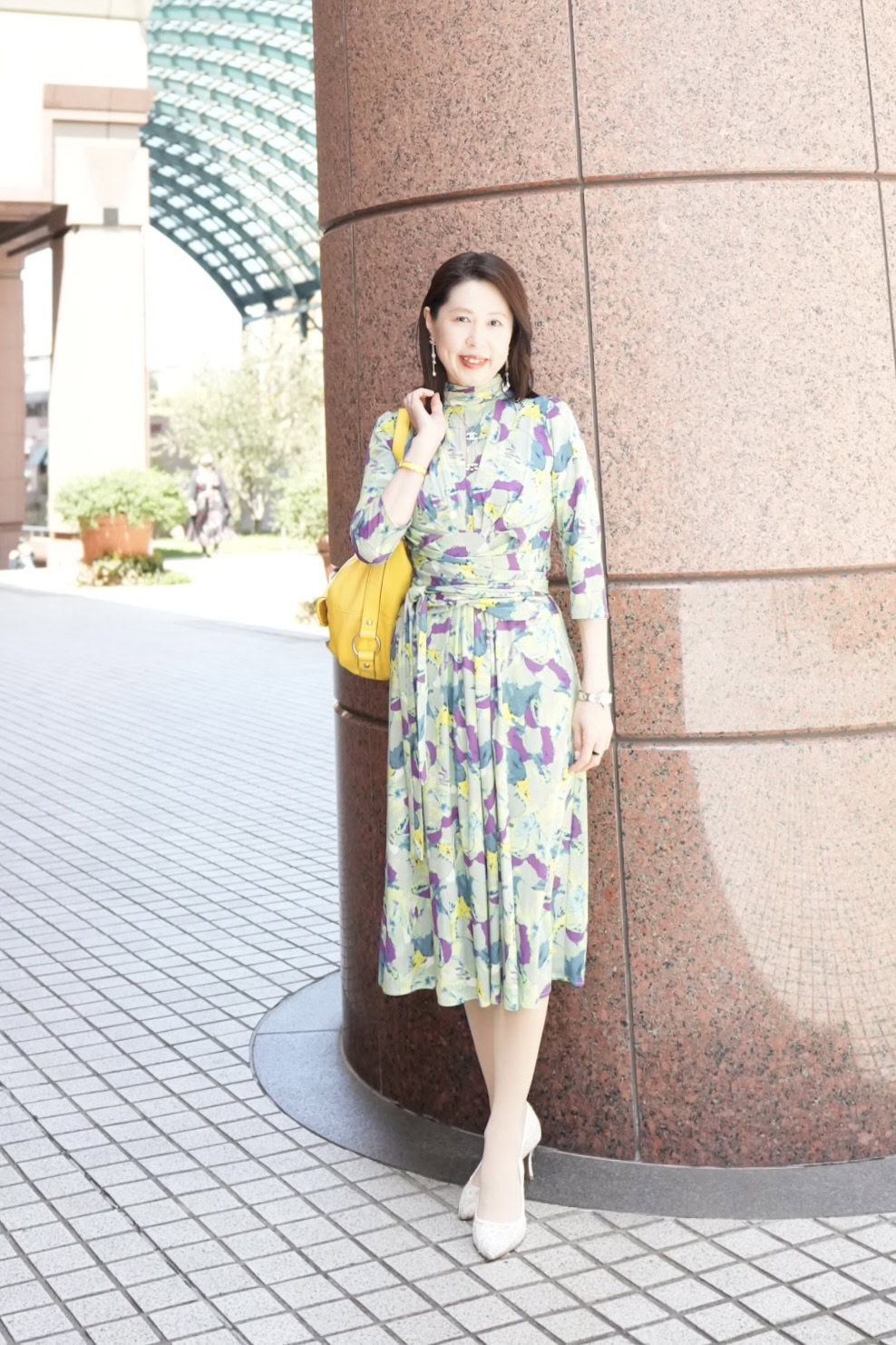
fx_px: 1680
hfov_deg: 29.9
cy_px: 672
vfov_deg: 43.6
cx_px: 448
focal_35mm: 45
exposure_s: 1/4098
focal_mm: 30
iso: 8000
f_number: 2.8
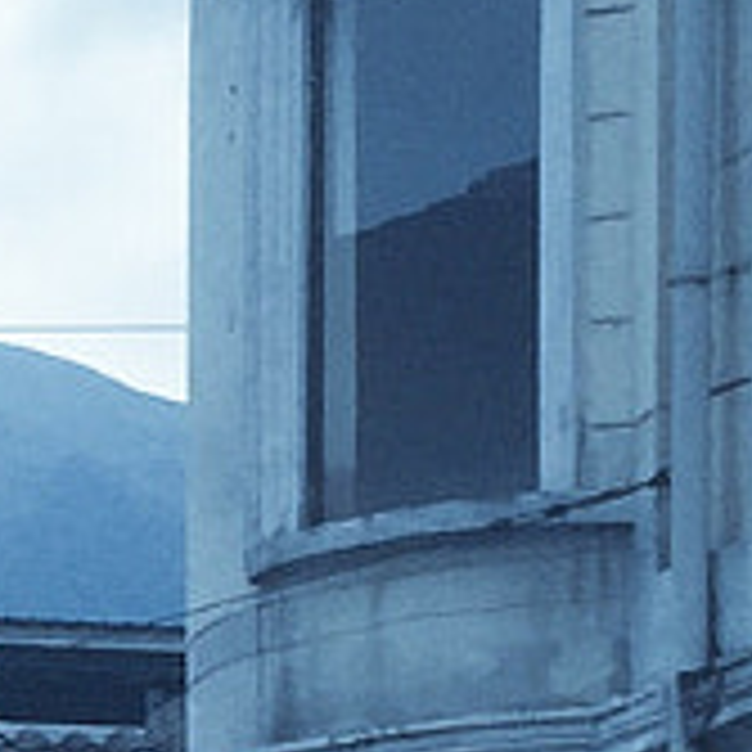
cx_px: -752
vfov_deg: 7.0
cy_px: 1378
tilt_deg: +3.4
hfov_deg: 6.9
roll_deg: -1.2
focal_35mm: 245
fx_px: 6022
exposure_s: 1/1464
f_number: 2.2
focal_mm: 4.15
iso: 32
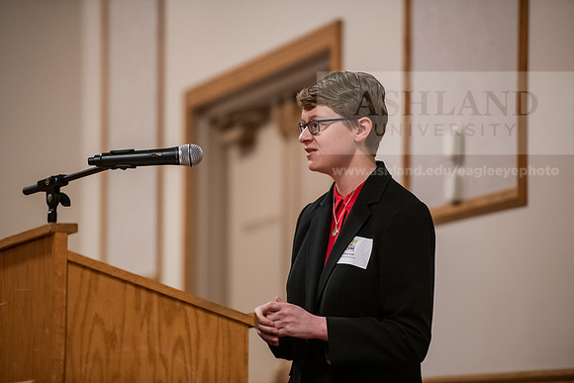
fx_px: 3189
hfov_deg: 10.3
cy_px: 192
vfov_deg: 6.9
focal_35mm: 200
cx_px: 287
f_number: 2.8
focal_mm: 200
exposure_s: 1/200
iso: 4000
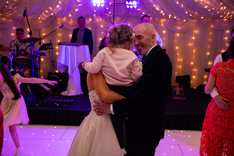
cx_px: 117
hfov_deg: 44.5
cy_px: 78
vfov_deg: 30.5
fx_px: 286
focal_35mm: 44
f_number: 3.5
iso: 1000
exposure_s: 1/160
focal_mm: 44
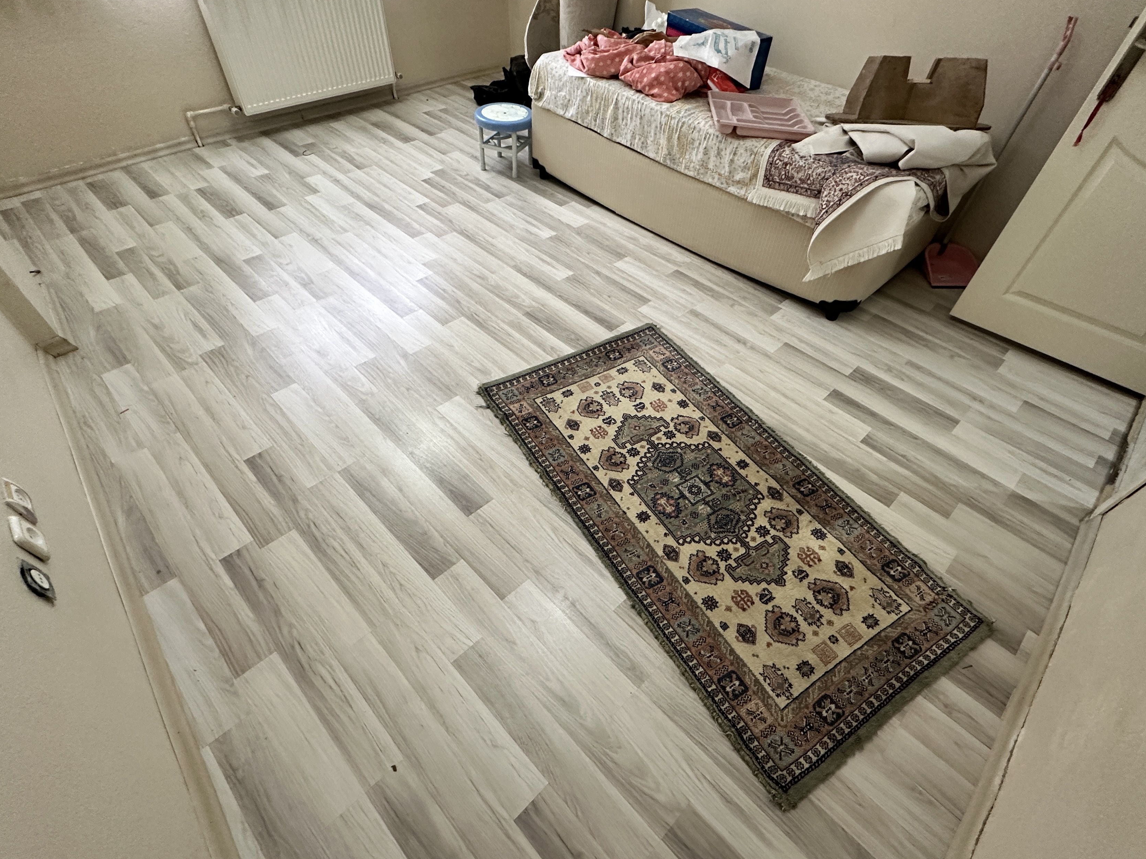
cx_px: 579
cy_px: 451
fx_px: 563
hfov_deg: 91.0
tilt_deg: -48.6
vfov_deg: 74.7
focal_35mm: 17
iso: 250
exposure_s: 1/50
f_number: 2.2
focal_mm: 2.22
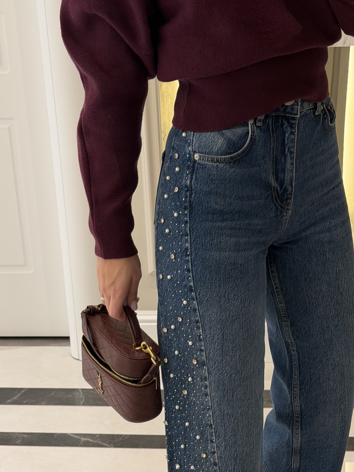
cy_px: 361
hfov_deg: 18.8
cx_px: 253
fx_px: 1063
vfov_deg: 24.7
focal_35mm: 78
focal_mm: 6.76
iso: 160
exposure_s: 1/50
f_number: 1.78
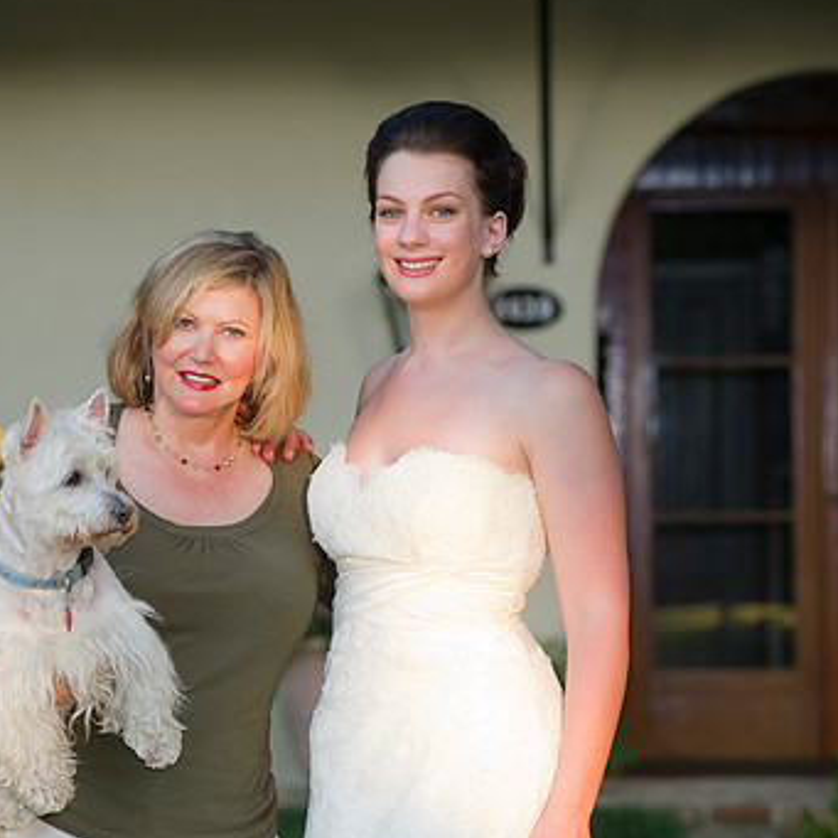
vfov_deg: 8.1
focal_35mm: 217
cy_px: 457
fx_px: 5943
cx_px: 140
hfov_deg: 8.0
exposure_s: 1/80
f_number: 4.5
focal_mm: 150
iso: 400
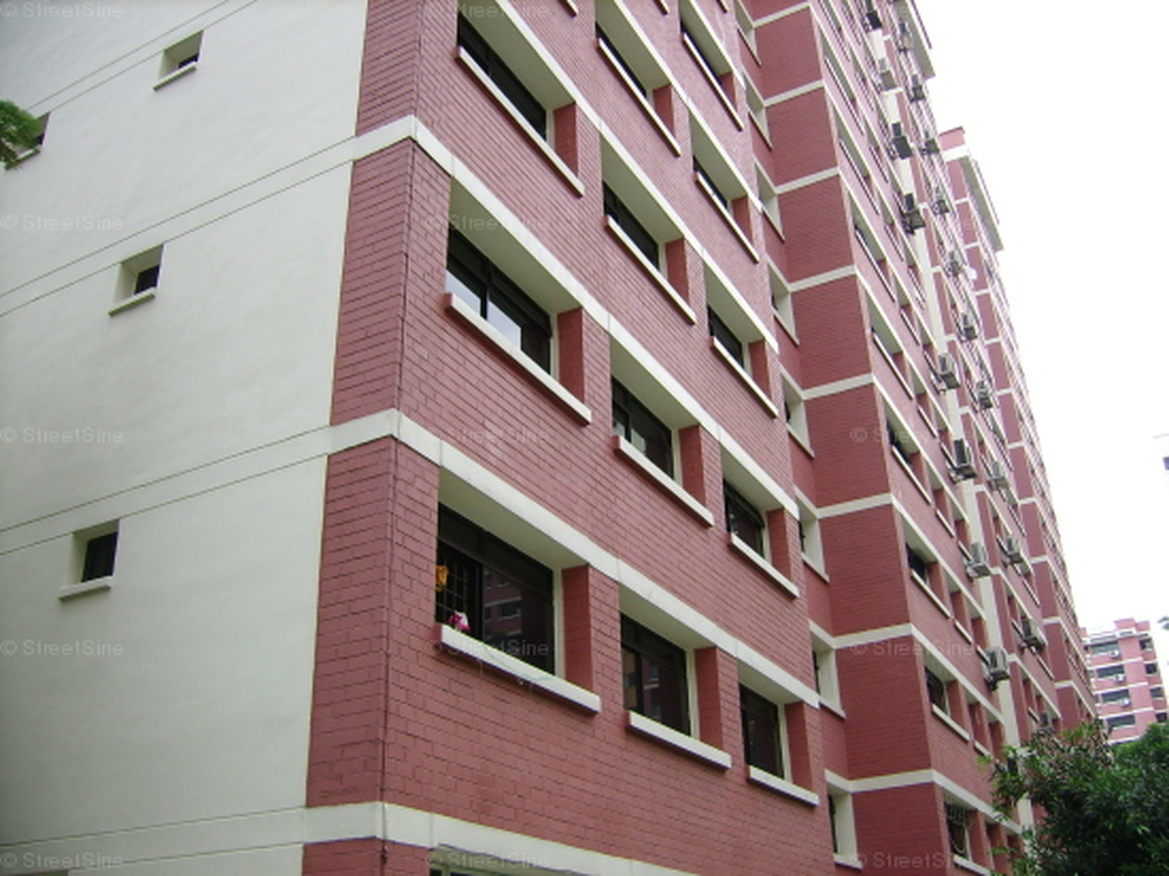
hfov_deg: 52.6
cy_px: 438
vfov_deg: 40.7
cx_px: 584
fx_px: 1181
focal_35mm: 35
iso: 50
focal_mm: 5.95
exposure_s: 1/210
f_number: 2.8
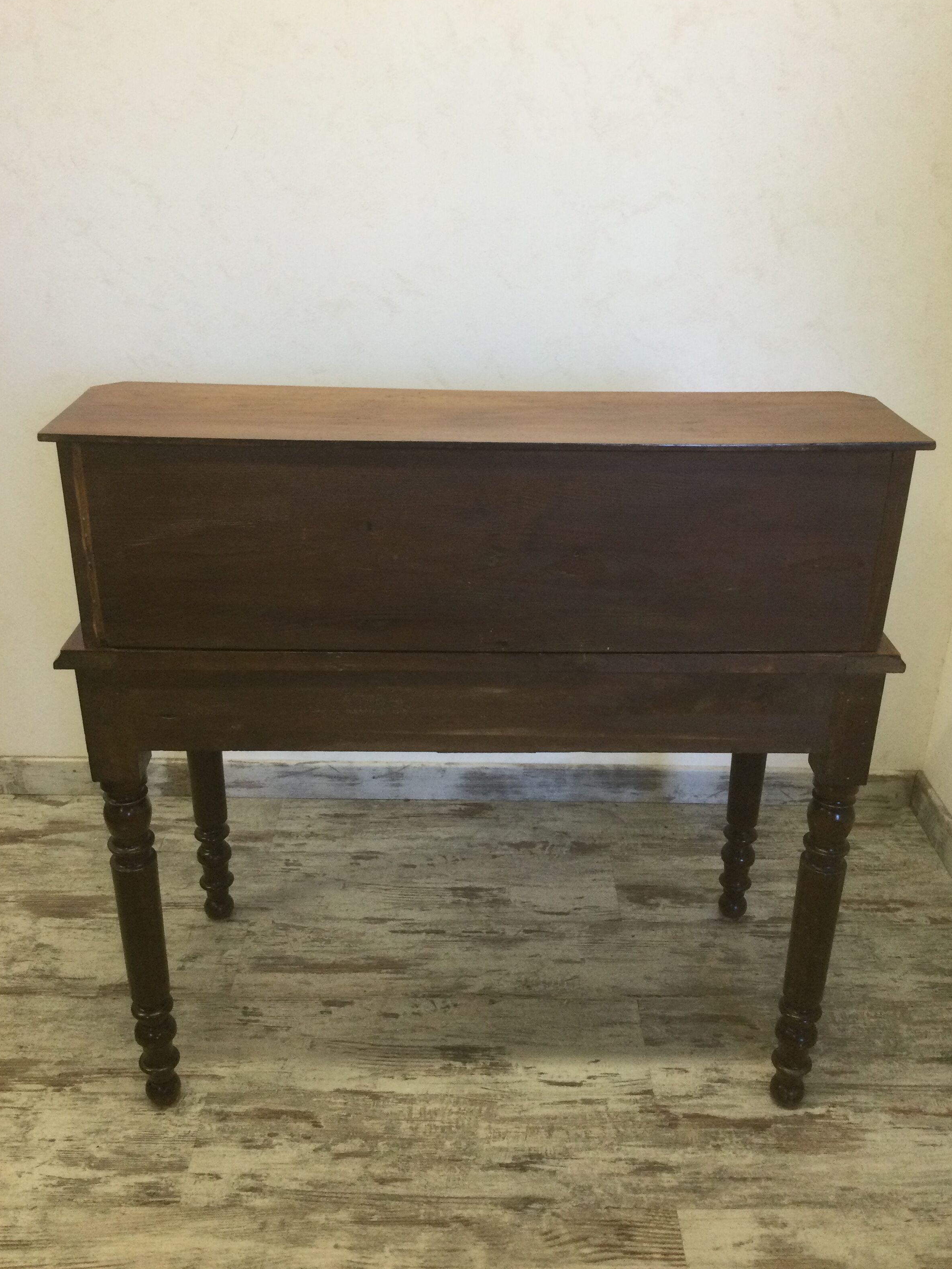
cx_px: 488
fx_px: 1173
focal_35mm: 32
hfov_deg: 44.2
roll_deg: +0.1
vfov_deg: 56.8
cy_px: 618
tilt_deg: -26.3
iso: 64
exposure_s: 1/33
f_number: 2.4
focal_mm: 3.3
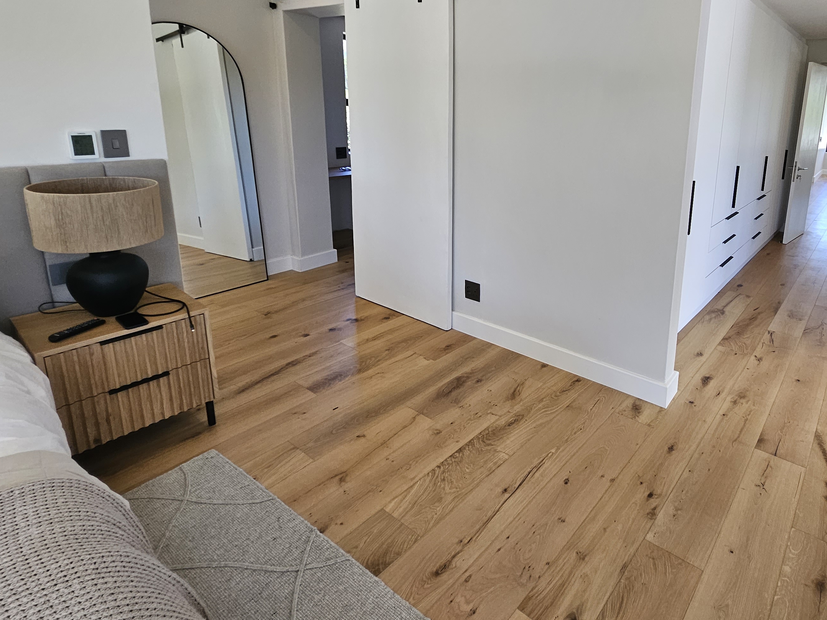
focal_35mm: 20
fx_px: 478
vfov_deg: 64.9
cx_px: 567
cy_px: 228
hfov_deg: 78.4
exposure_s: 1/50
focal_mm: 1.74
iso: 64
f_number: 2.2
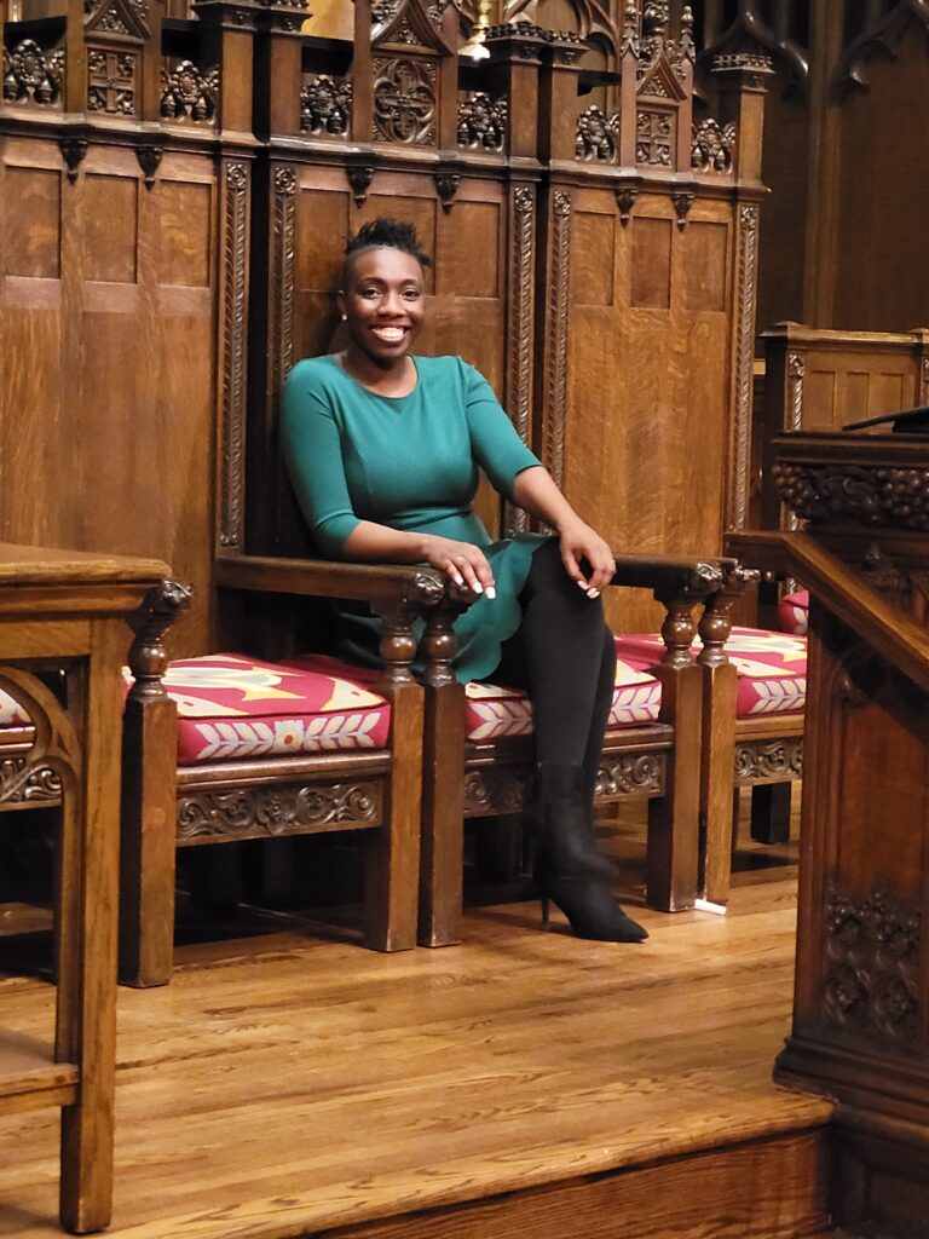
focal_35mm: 76
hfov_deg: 19.4
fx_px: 2720
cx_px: 464
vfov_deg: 25.7
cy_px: 620
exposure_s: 1/30
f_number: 2.4
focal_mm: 7.12
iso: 1000
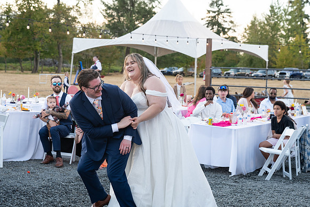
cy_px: 104
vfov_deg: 18.7
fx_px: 629
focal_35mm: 73
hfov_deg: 27.7
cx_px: 155
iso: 800
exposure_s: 1/160
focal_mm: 73
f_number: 5.6
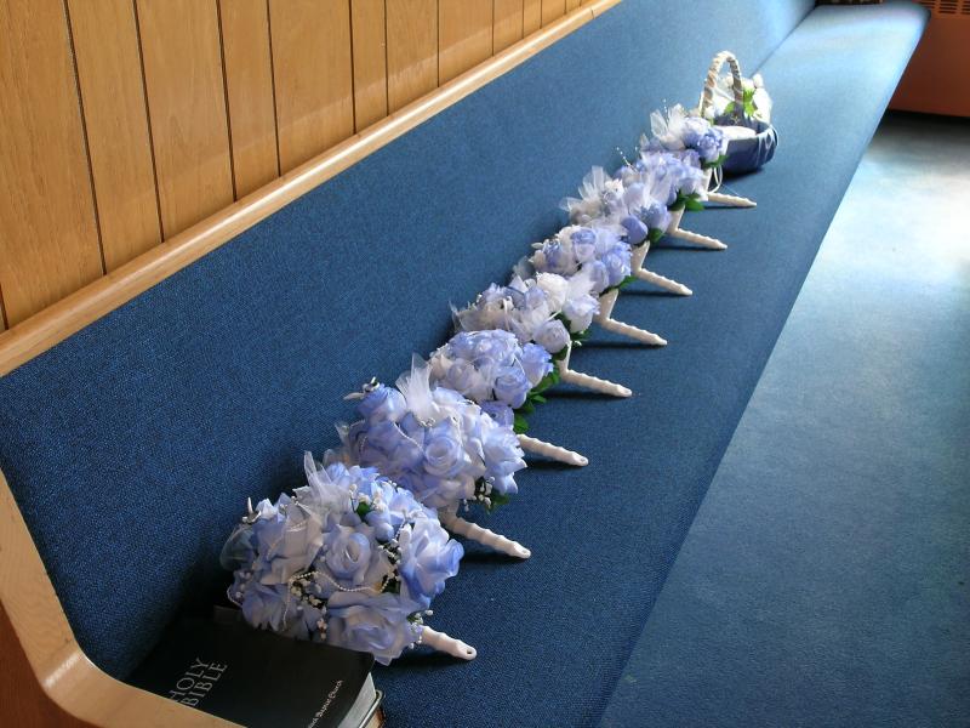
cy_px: 364
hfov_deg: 41.2
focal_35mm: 46
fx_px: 1289
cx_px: 485
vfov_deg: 31.5
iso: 50
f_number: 7.4
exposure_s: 1/4.5
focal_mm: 9.5
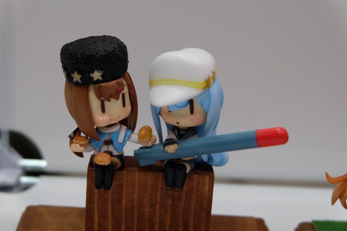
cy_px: 116
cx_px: 174
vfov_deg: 18.2
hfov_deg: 27.0
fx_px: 723
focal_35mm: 75
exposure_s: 1/125
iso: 2000
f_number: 5.6
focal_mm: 50
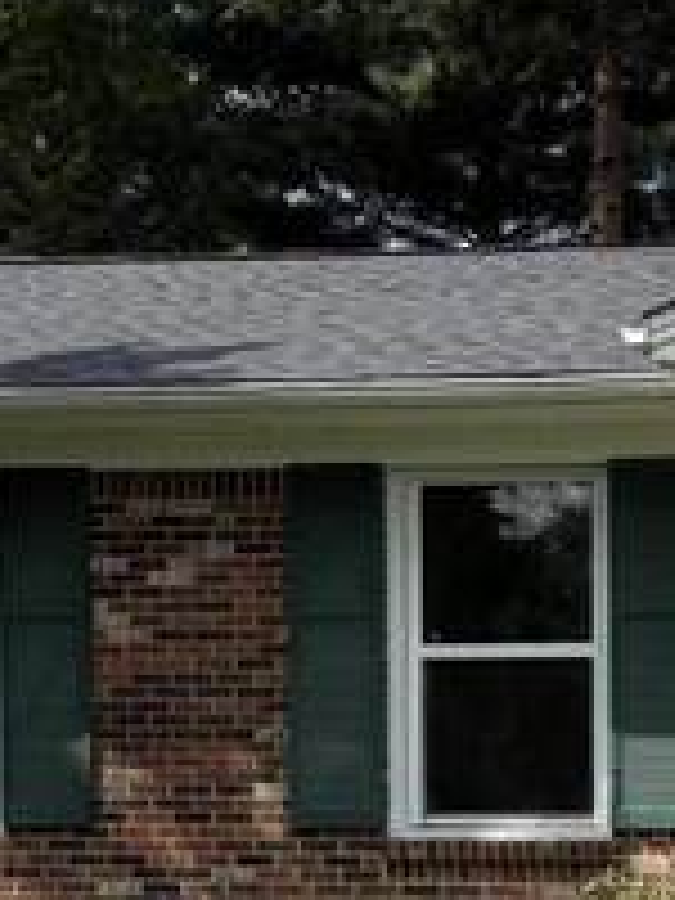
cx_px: 968
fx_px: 2990
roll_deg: -1.0
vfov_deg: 16.6
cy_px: 986
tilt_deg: -1.6
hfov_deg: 12.3
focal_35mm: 115
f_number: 1.78
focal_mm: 6.76
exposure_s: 1/3021
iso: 80
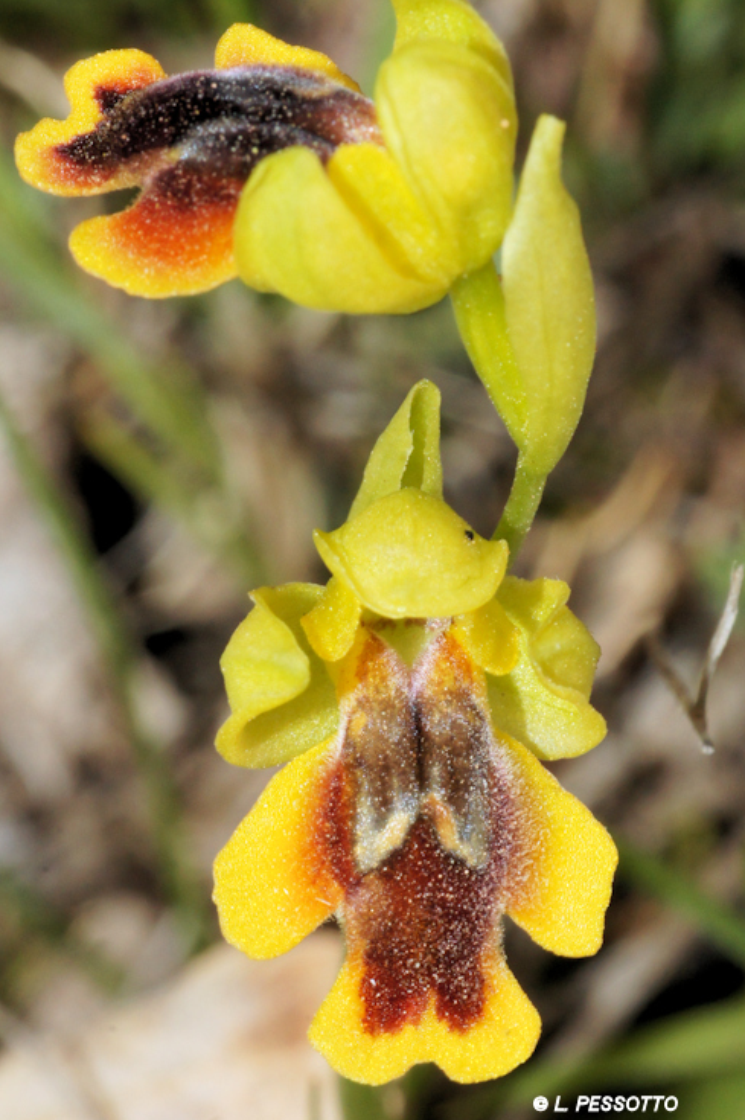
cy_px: 530
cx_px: 351
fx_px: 4569
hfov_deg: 9.3
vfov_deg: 14.0
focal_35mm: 147
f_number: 18
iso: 800
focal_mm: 90
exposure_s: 1/125
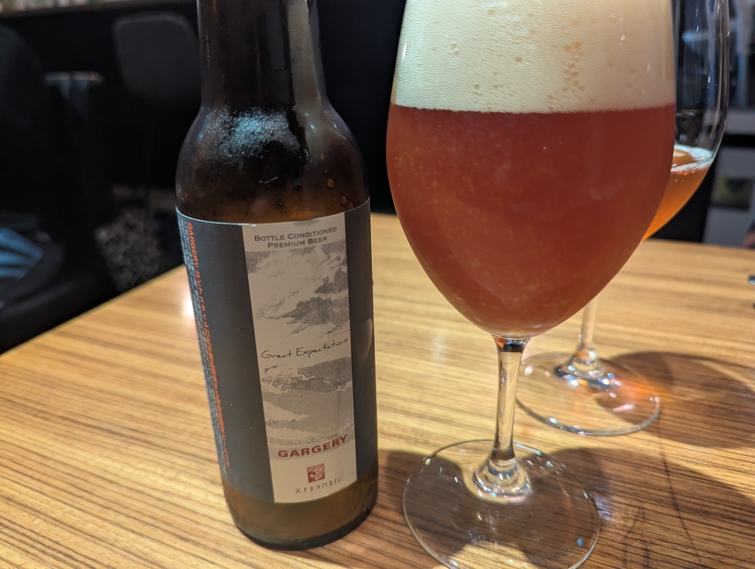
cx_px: 378
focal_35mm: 24
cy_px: 284
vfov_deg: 57.0
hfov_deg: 71.5
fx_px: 524
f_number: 1.85
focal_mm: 6.81
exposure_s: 1/25
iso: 175
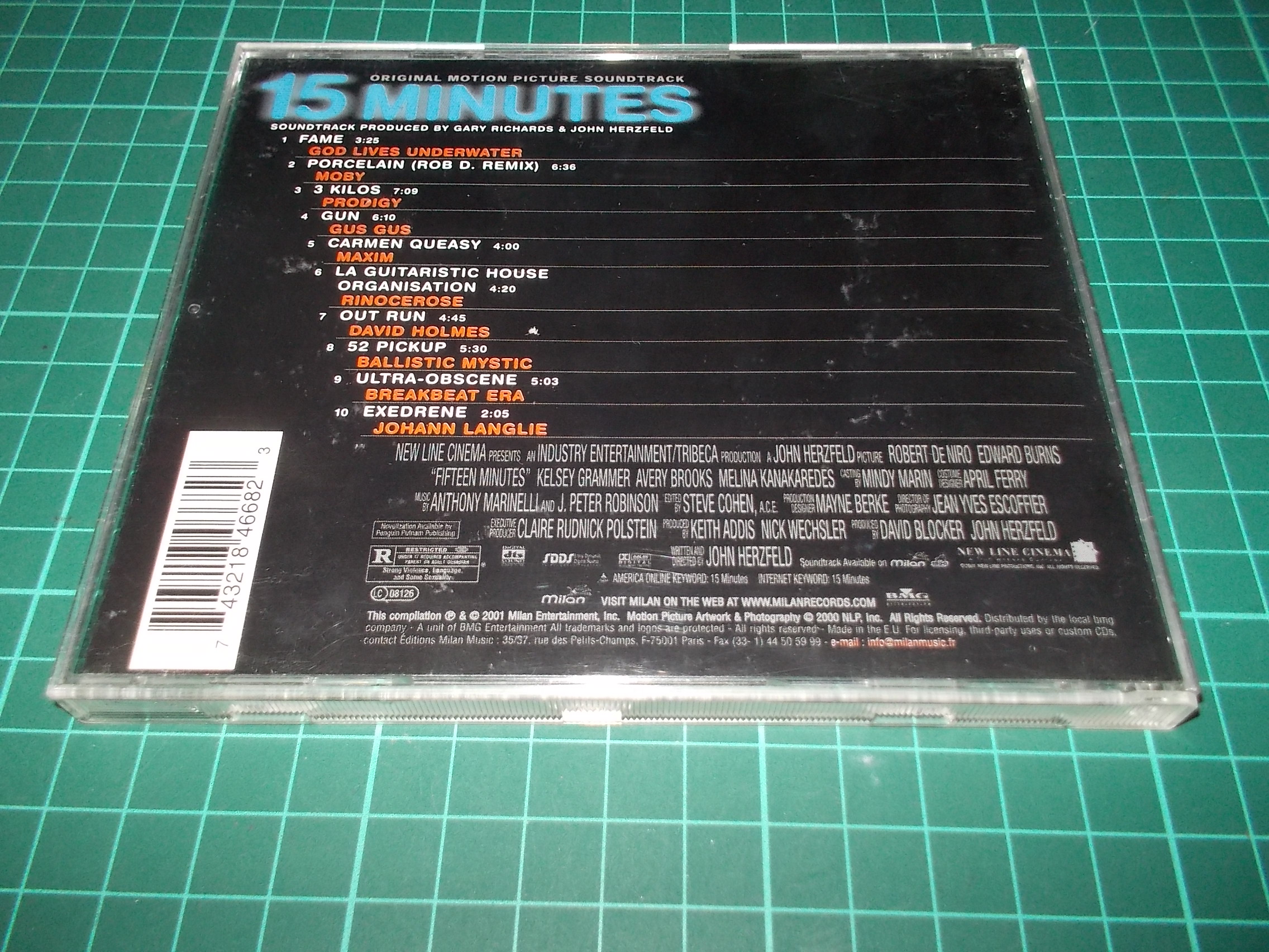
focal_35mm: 29
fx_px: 1063
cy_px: 476
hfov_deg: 61.7
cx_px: 634
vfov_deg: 48.2
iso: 200
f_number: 3.3
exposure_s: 1/30
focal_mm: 4.1
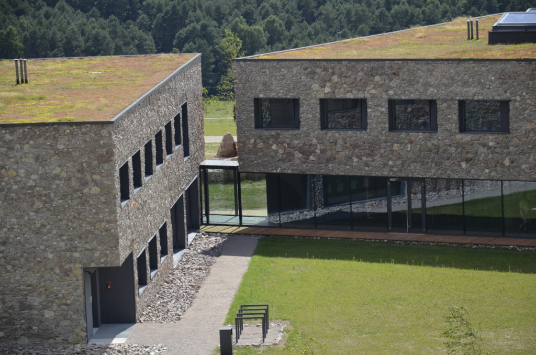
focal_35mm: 147
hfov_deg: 14.0
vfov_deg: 9.3
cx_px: 268
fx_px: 2184
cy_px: 178
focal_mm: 98
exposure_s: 1/640
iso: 200
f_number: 6.3
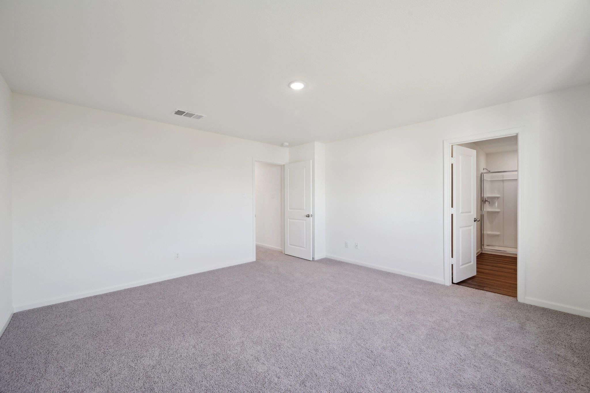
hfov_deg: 104.2
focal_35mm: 14
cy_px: 196
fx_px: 230
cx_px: 295
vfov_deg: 81.3
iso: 160
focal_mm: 14
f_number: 8
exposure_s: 1/13
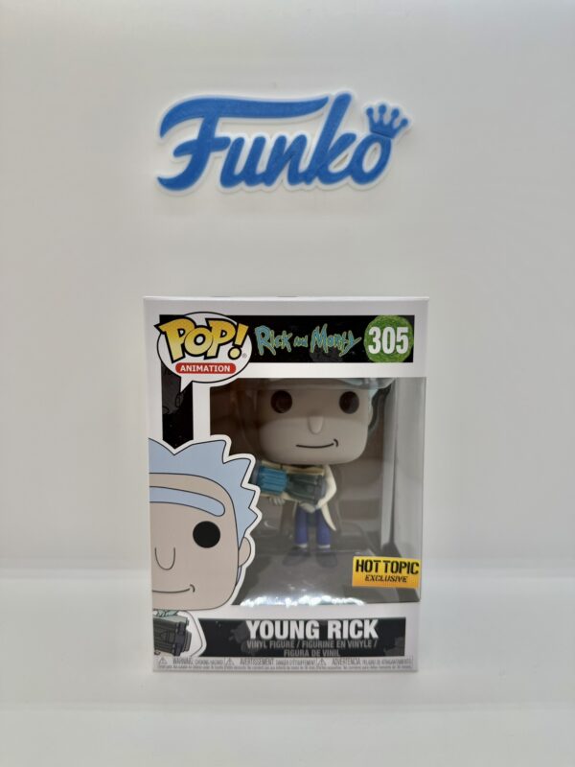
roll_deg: +0.4
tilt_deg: -4.9
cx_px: 288
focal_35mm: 24
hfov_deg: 56.8
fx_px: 532
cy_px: 384
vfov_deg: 71.6
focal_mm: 6.76
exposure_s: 1/410
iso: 80
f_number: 1.78
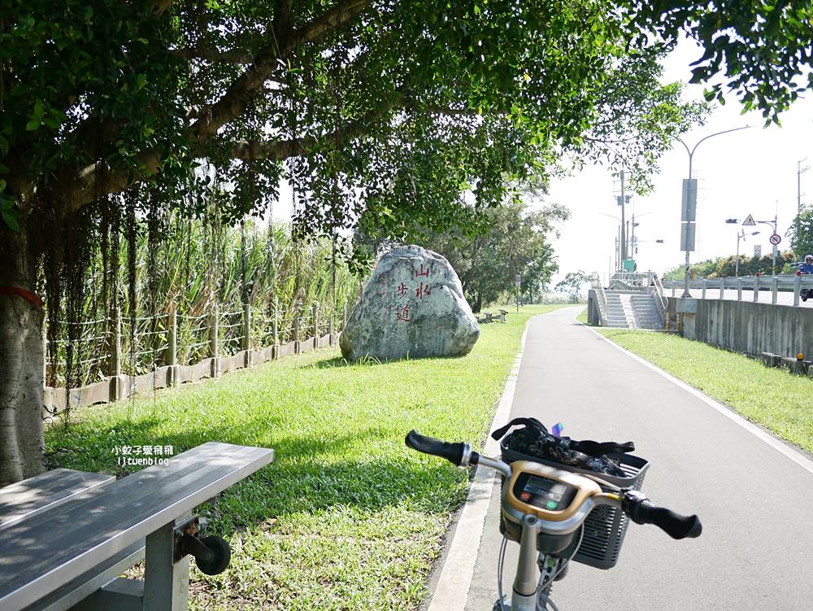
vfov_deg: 49.8
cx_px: 406
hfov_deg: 63.4
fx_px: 658
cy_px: 306
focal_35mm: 28
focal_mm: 14
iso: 200
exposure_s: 1/1000
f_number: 2.8
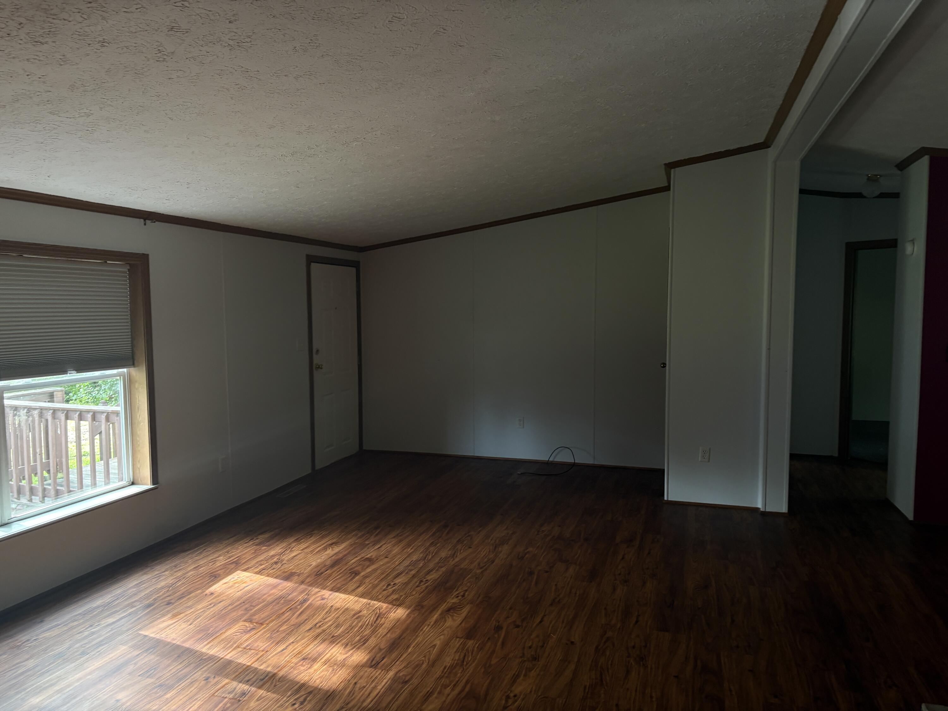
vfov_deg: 53.1
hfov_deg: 67.3
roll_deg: +0.7
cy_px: 356
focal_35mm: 26
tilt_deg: -6.1
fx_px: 712
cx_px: 474
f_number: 1.6
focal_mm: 5.96
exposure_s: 1/60
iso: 160
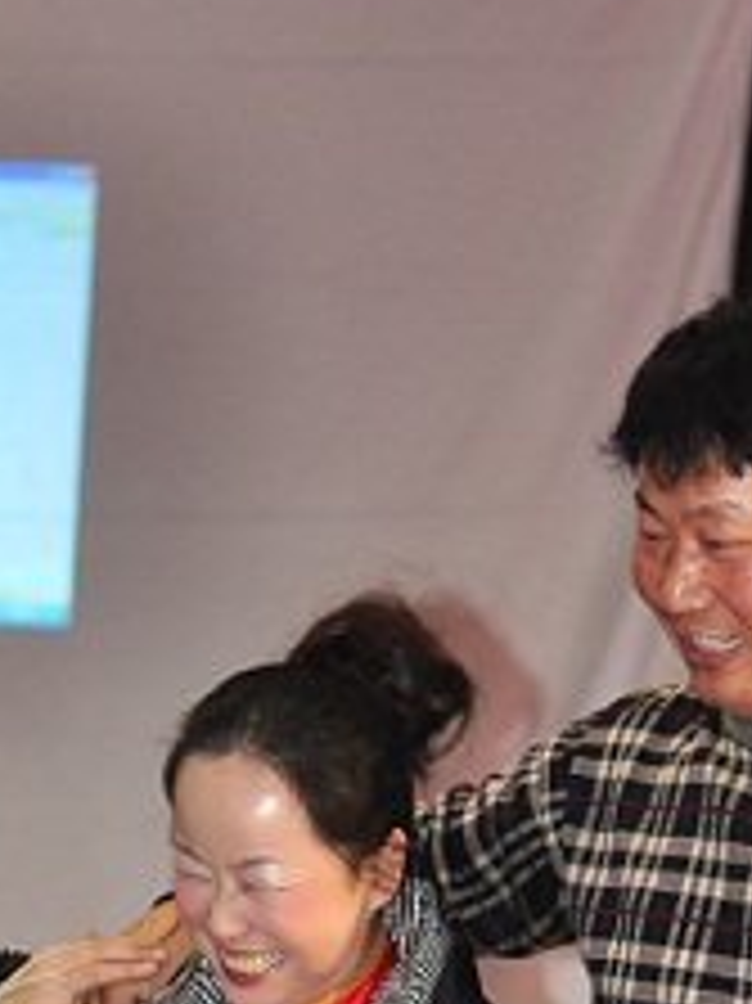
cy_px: 1099
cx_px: 617
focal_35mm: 220
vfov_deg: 8.9
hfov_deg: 6.7
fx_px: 6378
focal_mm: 50
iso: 800
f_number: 2.8
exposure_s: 1/200
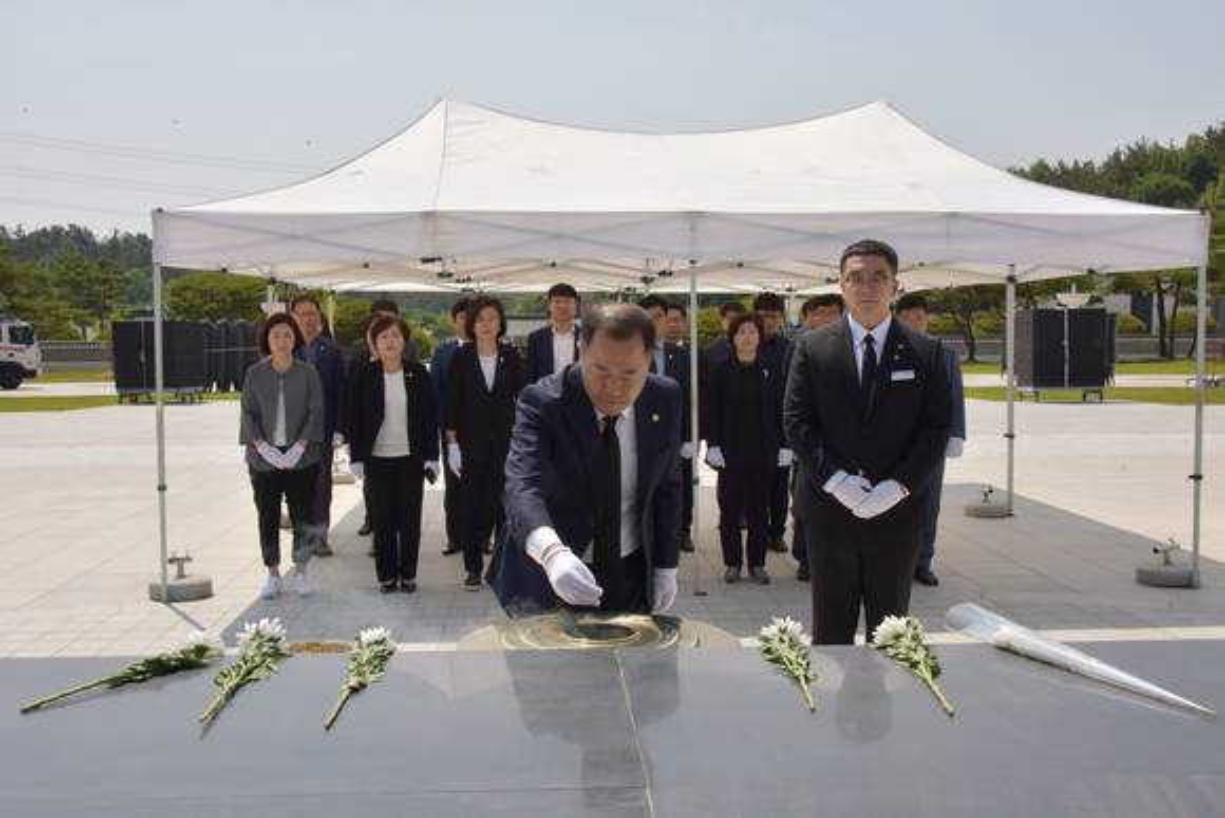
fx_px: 1225
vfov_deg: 36.9
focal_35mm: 36
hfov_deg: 53.1
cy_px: 409
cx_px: 612
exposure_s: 1/320
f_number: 20
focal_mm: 36
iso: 500
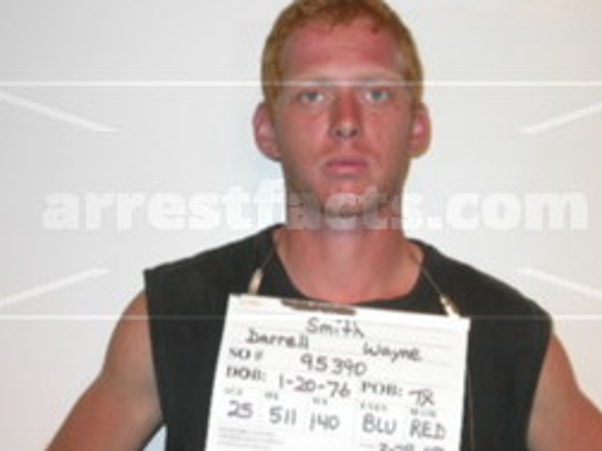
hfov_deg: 26.3
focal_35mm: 74
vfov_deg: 19.9
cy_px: 202
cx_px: 314
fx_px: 1287
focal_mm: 11.3
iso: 100
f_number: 2.9
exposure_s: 1/60.3
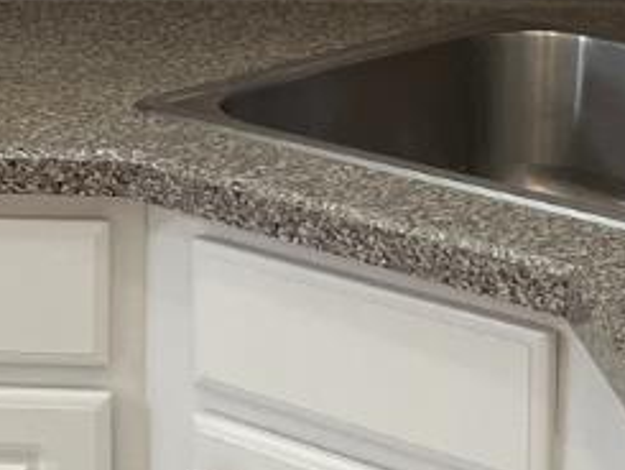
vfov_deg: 9.2
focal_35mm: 159
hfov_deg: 10.8
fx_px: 2872
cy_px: -157
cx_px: -821
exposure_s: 1/120
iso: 125
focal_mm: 5.1
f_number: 1.6
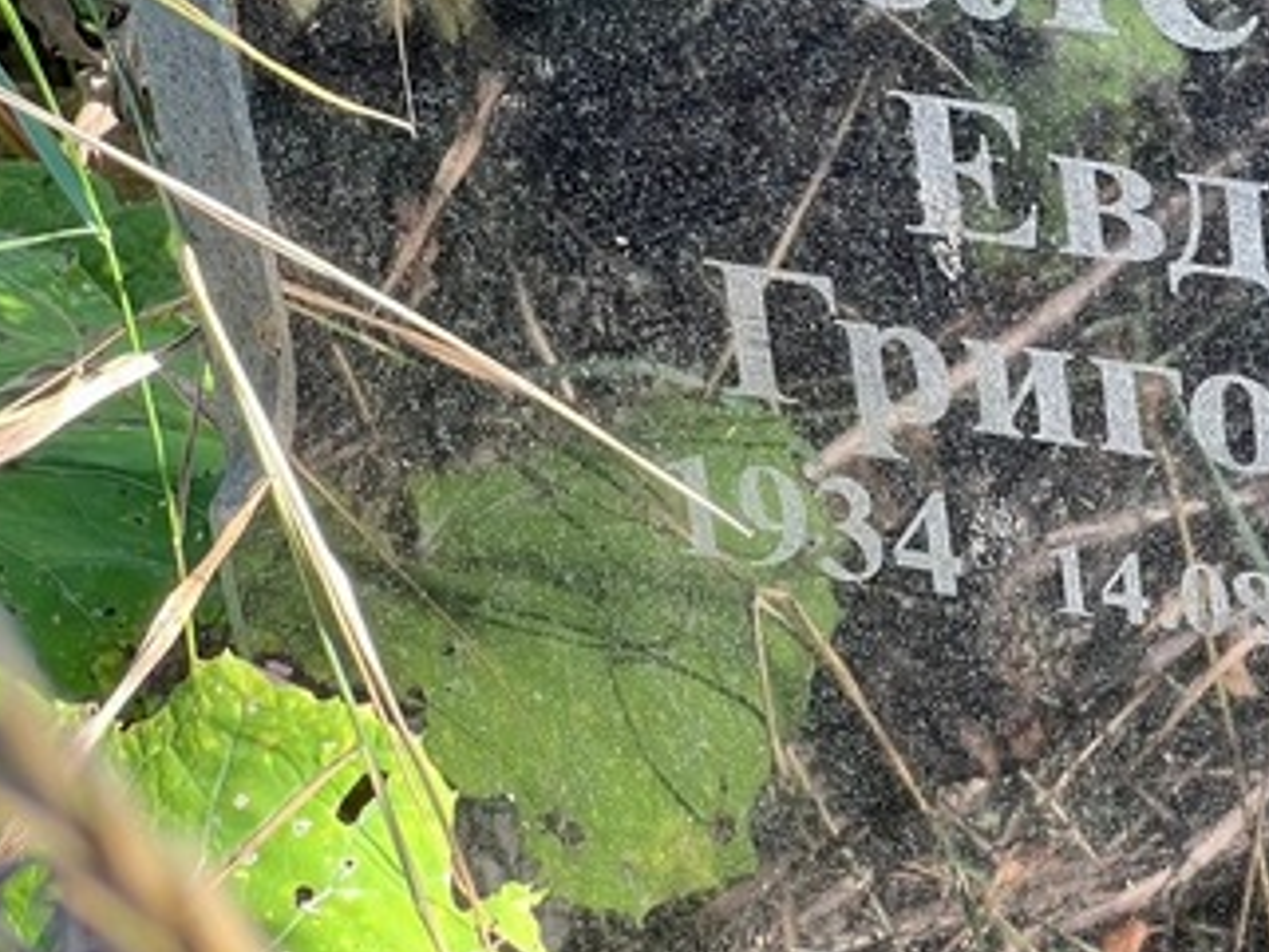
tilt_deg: -38.3
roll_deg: +5.1
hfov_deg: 10.2
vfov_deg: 7.7
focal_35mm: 192
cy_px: 162
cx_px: 1392
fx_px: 7041
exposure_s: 1/99
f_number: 2.8
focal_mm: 9
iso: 64
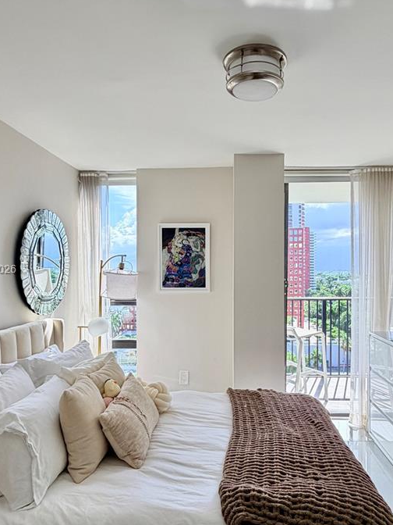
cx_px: 223
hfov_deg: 54.7
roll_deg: +0.6
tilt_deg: +1.1
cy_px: 270
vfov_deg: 69.4
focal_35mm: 25
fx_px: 378
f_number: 2.2
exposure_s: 1/156
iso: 50
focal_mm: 2.22
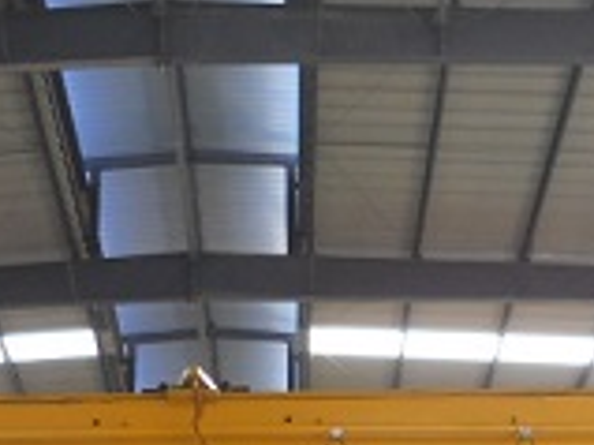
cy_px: 591
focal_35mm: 102
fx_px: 1749
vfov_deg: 13.9
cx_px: 187
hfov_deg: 19.2
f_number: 3.2
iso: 80
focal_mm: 4.9
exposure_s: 1/30
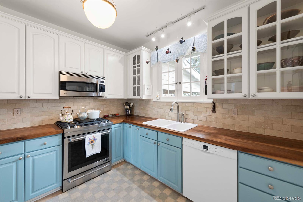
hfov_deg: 104.3
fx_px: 118
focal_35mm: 14
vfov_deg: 81.2
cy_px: 101
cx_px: 152
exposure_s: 1/8
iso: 400
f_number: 8
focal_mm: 14
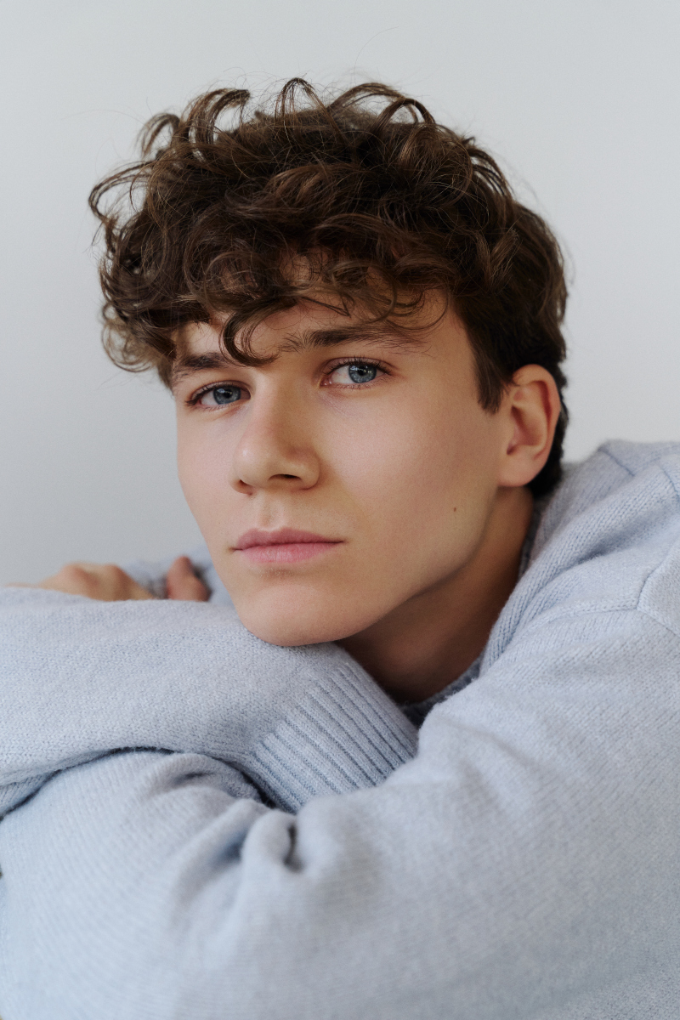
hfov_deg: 23.4
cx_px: 340
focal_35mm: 58
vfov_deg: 34.5
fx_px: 1640
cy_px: 510
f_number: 4.5
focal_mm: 57.9
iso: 800
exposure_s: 1/160
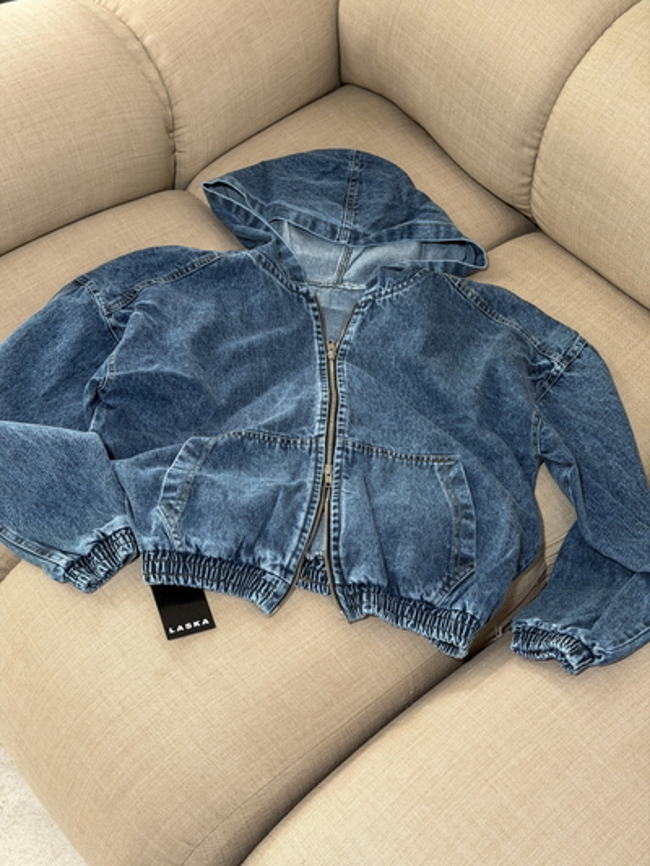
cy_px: 433
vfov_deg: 39.6
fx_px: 1201
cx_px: 325
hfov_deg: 30.3
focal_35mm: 48
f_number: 1.8
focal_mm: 6.76
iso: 250
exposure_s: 1/35
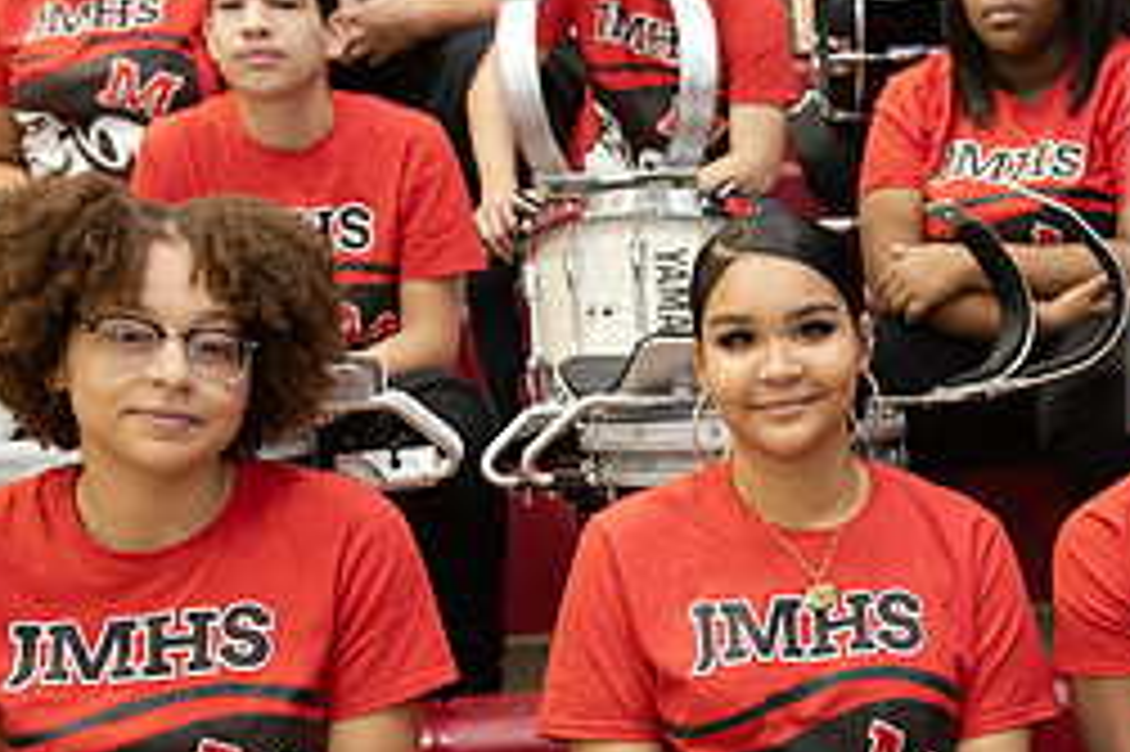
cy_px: 601
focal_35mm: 74
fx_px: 2321
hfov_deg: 26.5
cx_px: 990
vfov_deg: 18.2
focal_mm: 32
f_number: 3.5
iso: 2000
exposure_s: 1/100
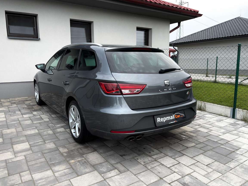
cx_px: 122
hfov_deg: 65.3
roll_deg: +0.2
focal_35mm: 27
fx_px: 193
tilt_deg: -9.4
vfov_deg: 51.4
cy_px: 95
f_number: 1.6
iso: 125
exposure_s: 1/121
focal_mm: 5.96
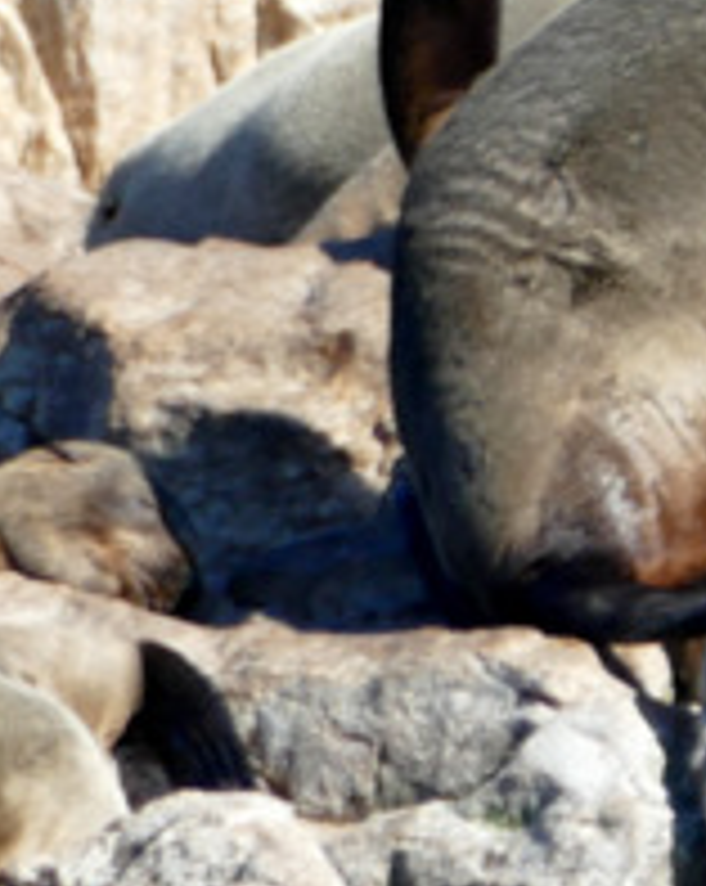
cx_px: 863
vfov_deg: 1.7
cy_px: 7
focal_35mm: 1145
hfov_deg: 1.3
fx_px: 29976
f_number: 4
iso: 125
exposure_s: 1/640
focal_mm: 146
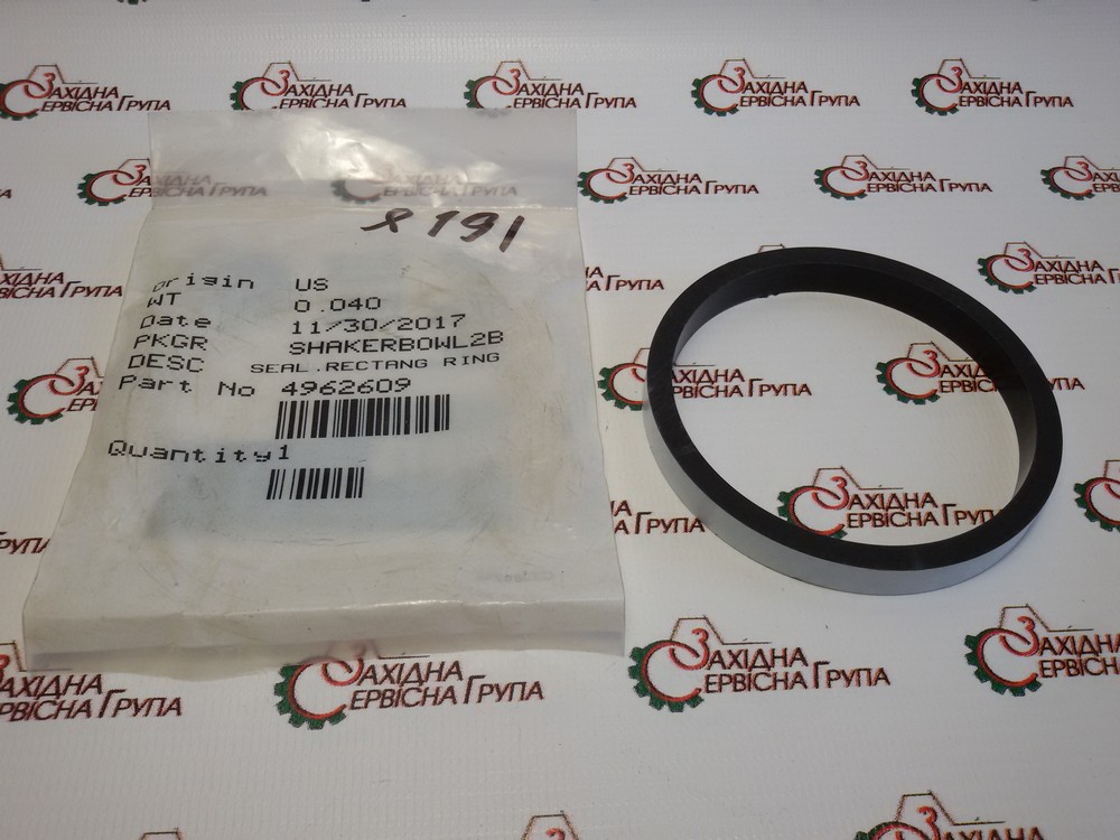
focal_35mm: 31
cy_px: 420
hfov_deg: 58.4
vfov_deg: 45.4
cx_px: 560
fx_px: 1003
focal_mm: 2.93
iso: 40
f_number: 2.4
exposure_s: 1/100
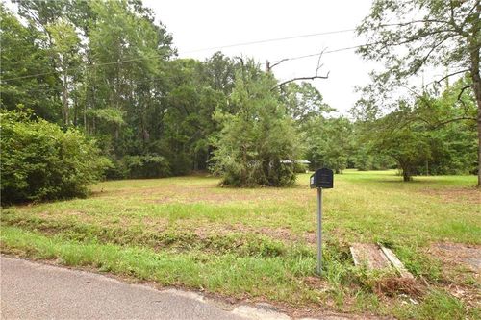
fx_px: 200
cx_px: 240
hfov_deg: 100.4
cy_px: 160
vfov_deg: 77.3
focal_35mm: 15
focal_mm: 10
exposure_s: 1/250
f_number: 6.3
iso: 200
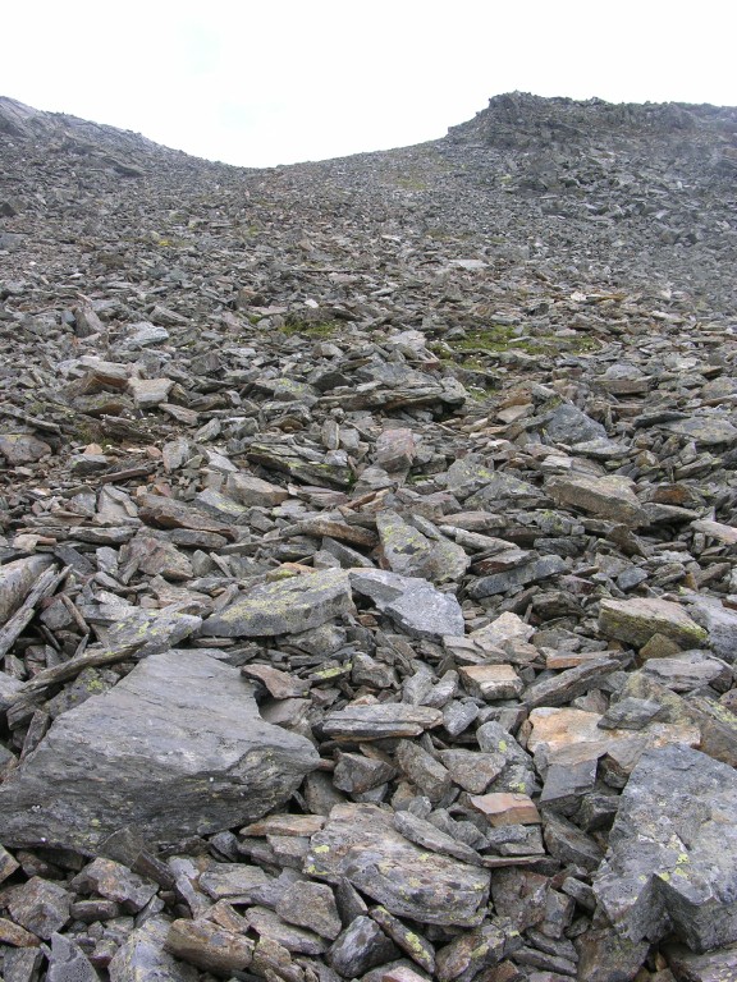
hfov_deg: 40.7
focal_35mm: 35
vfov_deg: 52.6
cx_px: 368
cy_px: 491
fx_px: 994
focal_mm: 8.9
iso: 50
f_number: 5
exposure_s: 1/125
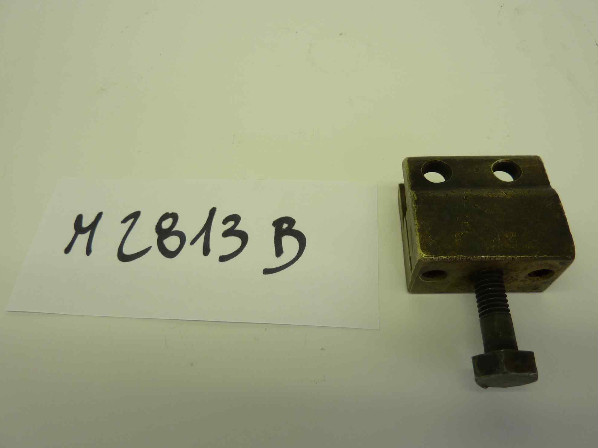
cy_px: 222
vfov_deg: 53.1
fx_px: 449
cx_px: 310
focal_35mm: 26
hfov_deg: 67.3
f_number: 3.3
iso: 80
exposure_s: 1/80
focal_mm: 4.1
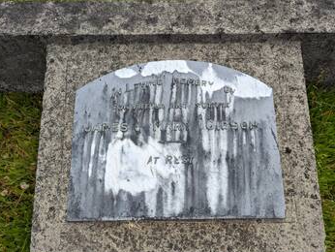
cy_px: 130
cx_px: 168
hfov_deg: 69.4
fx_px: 242
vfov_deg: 54.9
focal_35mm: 25
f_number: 1.85
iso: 47
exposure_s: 1/2309
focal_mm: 6.81
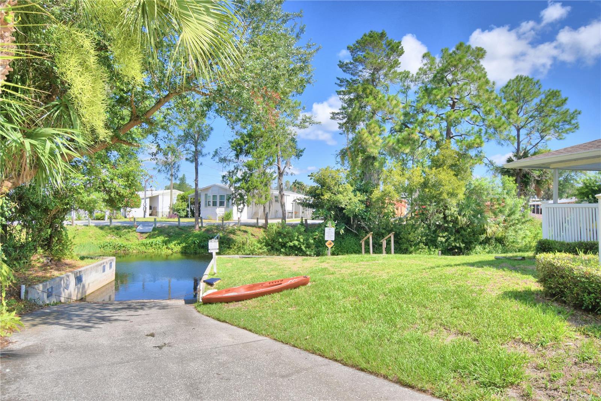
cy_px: 200
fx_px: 367
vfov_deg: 57.2
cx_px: 300
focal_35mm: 22
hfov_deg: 78.6
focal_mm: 15
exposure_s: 1/640
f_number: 5
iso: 100
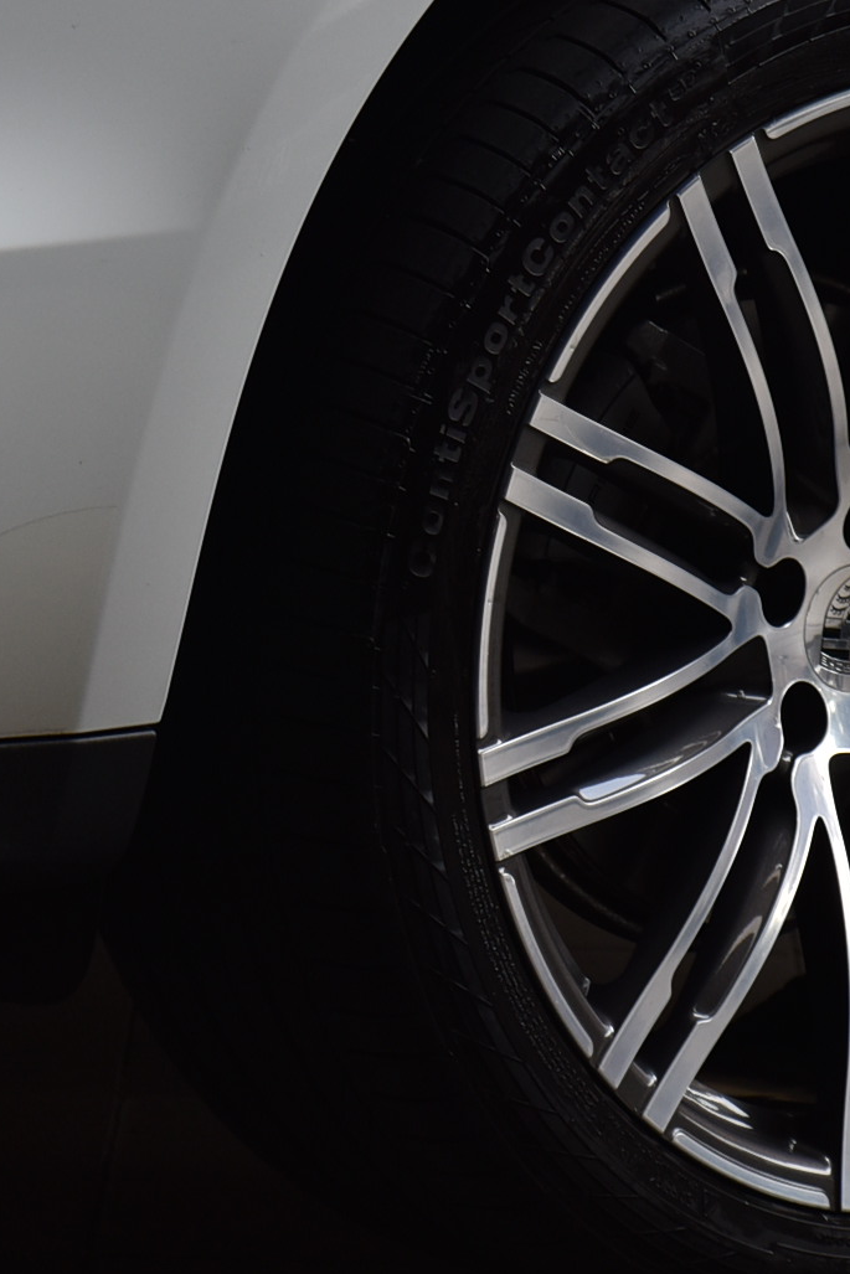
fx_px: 8249
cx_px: 2
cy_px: 74
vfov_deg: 8.8
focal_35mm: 233
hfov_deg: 5.9
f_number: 4
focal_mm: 65
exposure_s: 1/320
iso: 200
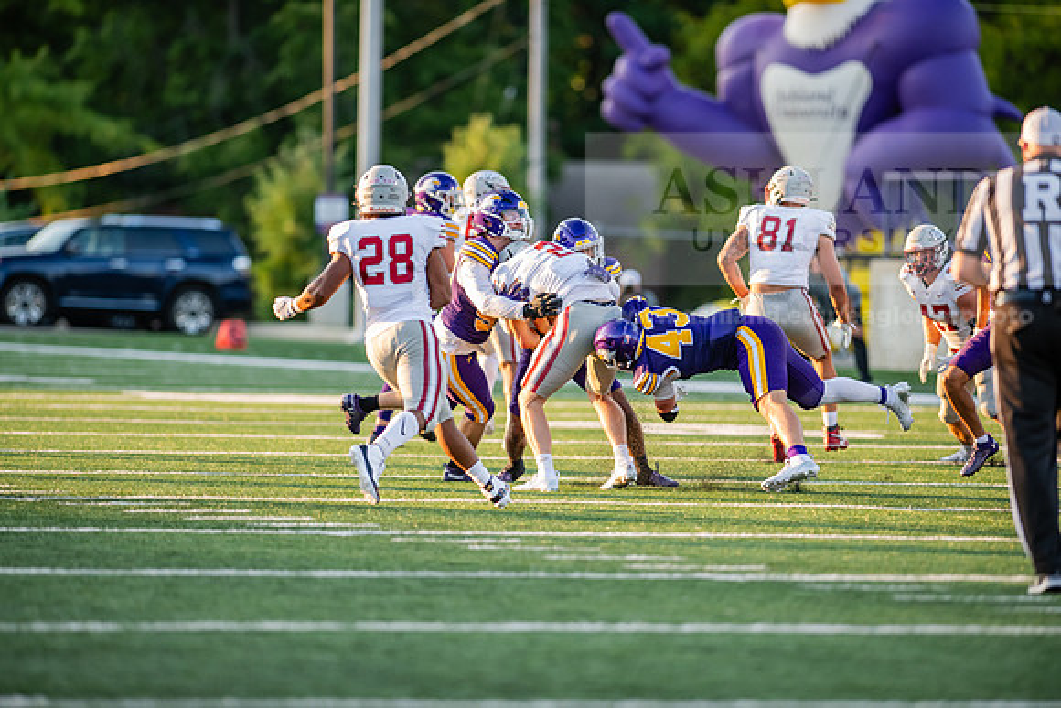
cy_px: 354
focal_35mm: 300
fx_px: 8843
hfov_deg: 6.9
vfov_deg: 4.6
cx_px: 530
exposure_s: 1/1250
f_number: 3.2
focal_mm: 300
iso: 800
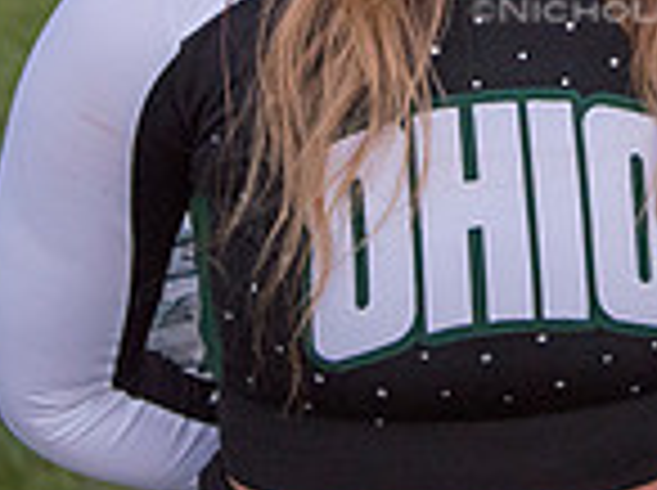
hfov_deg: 14.9
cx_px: 657
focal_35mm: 130
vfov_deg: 11.0
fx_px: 2463
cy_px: -191
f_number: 3.2
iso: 2000
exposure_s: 1/1600
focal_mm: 34
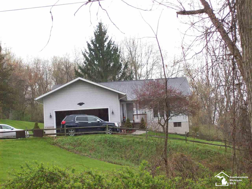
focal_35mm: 87
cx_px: 126
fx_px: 633
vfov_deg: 17.0
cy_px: 94
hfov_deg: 22.5
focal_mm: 14.3
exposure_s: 1/159
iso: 200
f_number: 4.3
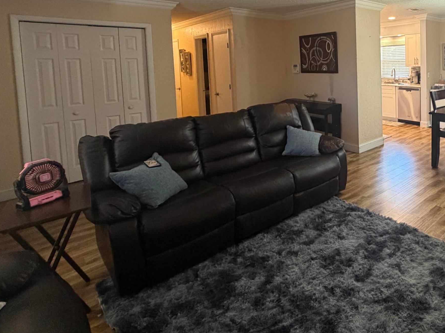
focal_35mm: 23
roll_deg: +1.5
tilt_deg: -3.0
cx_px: 363
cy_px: 78
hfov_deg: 66.3
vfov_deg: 55.7
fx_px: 296
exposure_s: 1/60
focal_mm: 2.22
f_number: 2.2
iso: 400
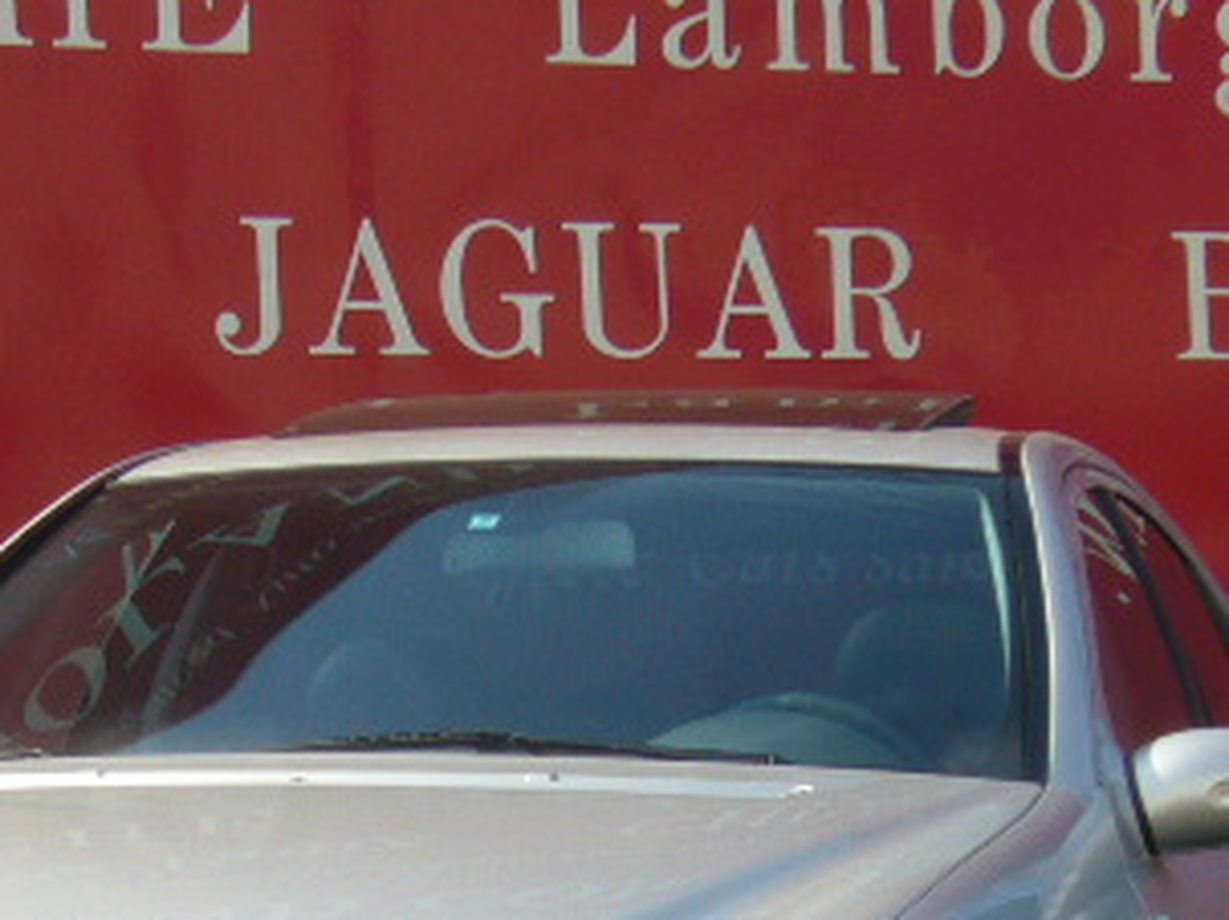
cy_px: 851
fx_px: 6173
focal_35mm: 174
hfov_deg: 11.3
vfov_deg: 8.5
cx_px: 350
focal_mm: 9.9
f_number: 7.3
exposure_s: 1/200
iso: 80
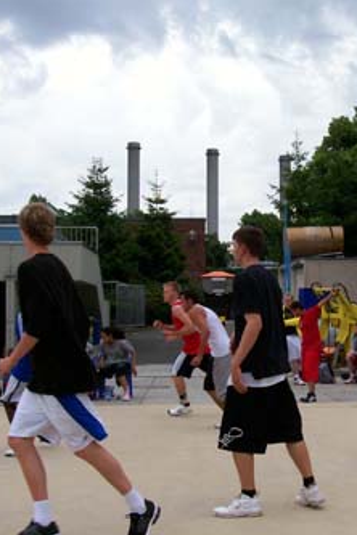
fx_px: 878
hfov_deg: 22.6
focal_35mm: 59
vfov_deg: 33.9
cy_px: 268
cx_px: 294
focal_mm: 7
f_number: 5.6
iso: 80
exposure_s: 1/300
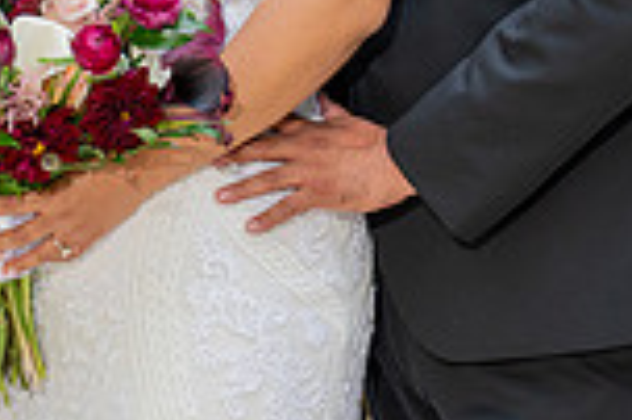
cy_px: -135
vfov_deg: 5.4
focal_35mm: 252
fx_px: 4419
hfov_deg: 8.2
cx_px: 195
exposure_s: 1/200
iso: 200
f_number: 4.5
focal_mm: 66
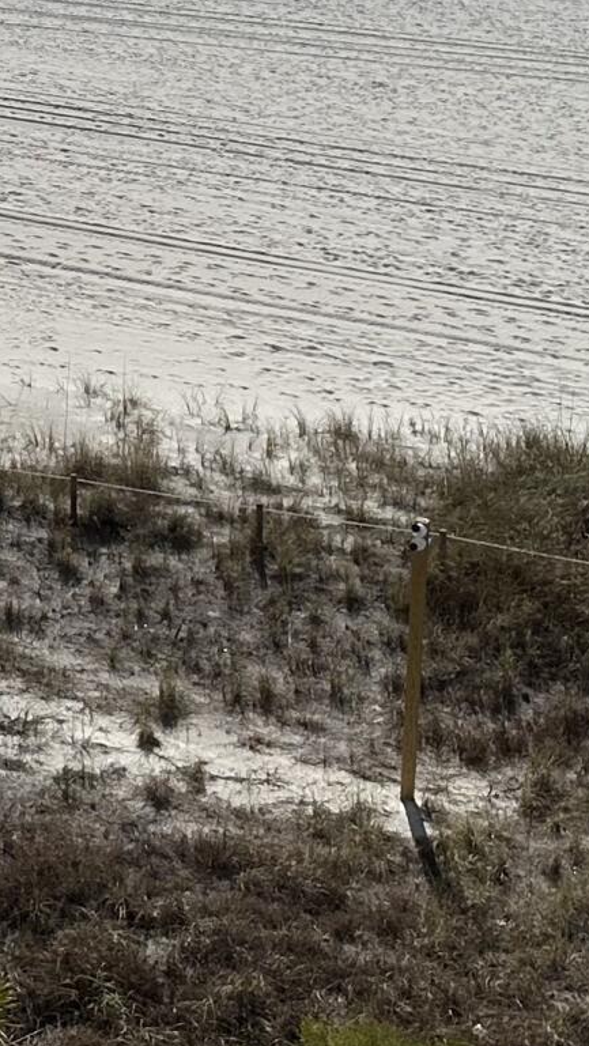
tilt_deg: -11.0
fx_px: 2830
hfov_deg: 11.0
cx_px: -529
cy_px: -64
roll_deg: +0.7
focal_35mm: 102
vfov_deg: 20.1
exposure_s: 1/15625
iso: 80
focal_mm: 6.86
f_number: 1.78
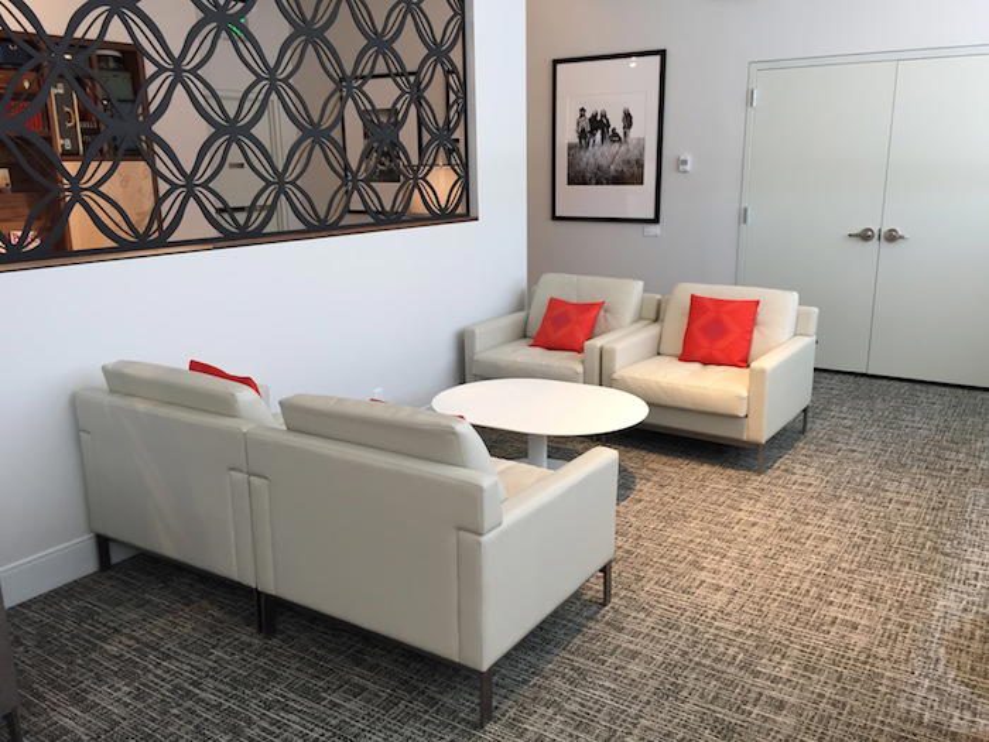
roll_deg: +1.1
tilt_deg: -14.4
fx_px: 829
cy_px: 371
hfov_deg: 61.7
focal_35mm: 29
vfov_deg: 48.2
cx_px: 494
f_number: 2.2
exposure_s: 1/40
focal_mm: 4.15
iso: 32
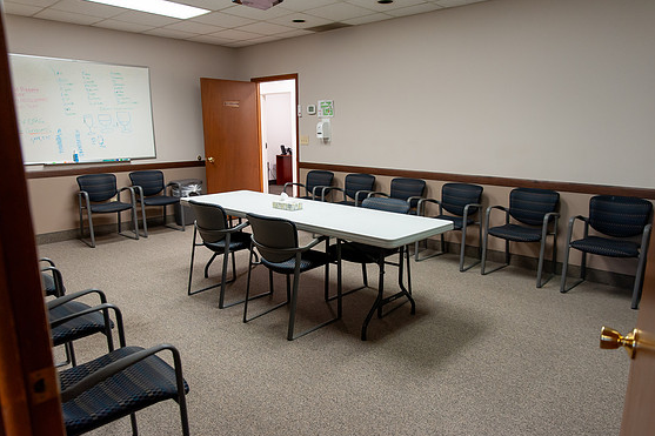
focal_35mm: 25
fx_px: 455
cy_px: 226
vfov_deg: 51.2
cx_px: 336
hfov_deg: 71.5
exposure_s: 1/125
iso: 800
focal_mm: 24
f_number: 3.2
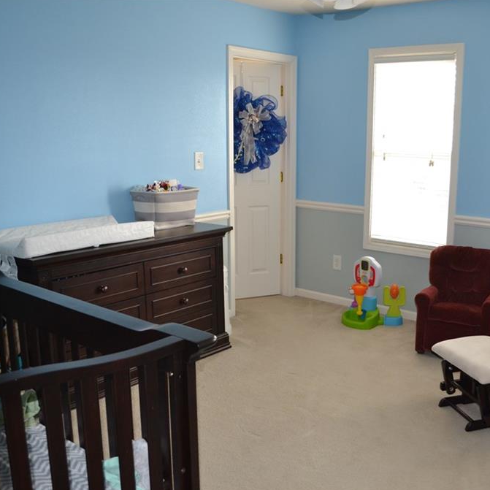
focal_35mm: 35
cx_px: 305
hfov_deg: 46.8
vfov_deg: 47.2
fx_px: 561
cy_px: 246
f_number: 3.5
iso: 640
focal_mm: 18
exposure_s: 1/60
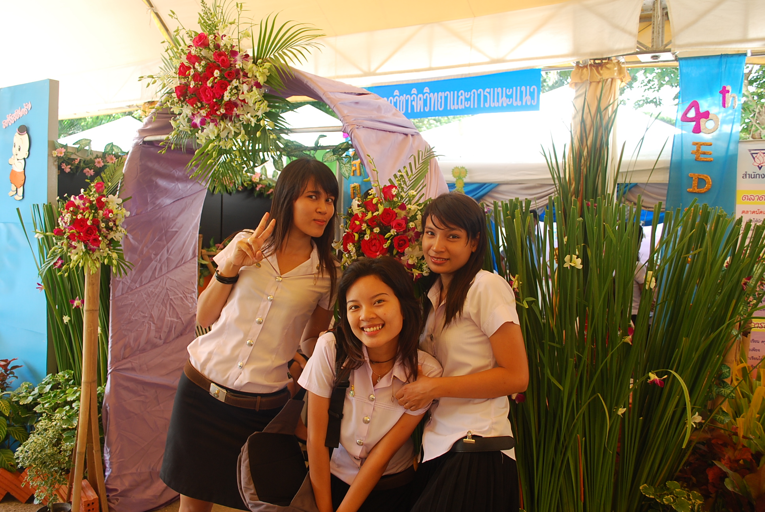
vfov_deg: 43.7
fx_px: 638
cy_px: 256
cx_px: 382
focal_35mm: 30
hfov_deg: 61.9
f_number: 5
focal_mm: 20
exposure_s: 1/80
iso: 200
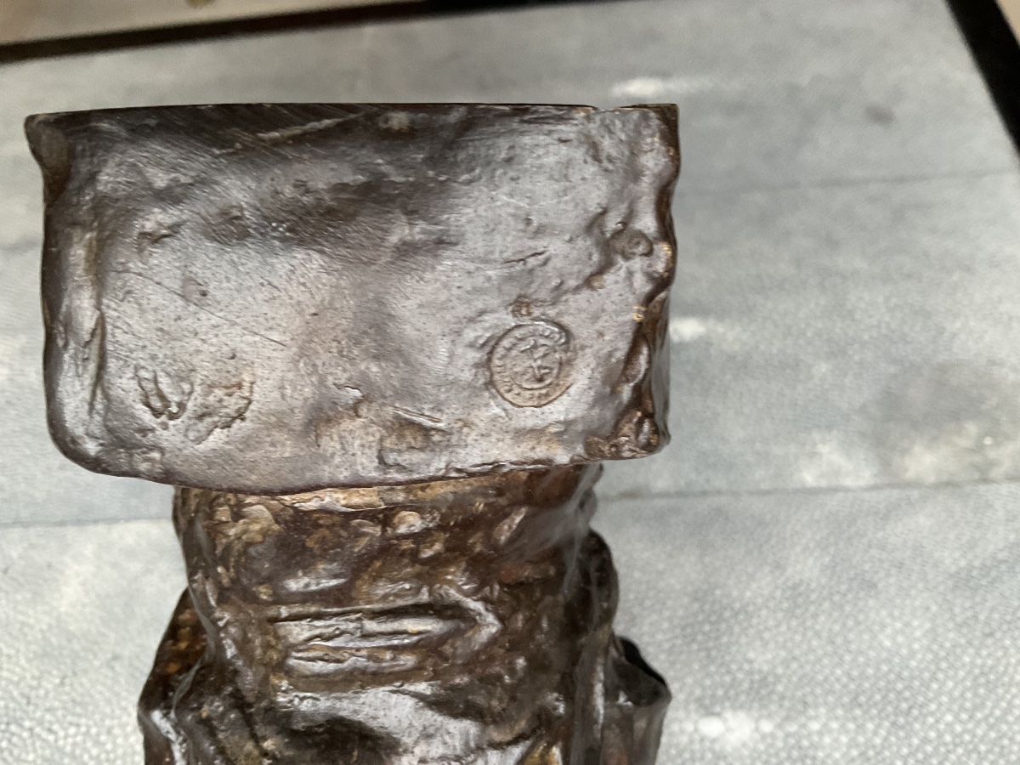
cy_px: 382
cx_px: 510
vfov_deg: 48.2
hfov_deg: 61.7
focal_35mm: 29
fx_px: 855
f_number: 1.8
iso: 250
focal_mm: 3
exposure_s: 1/40
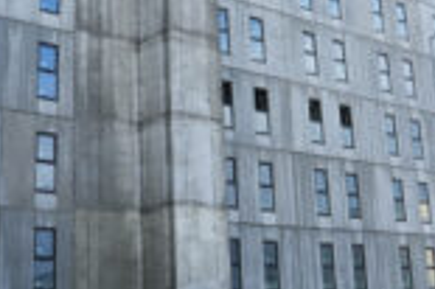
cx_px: 194
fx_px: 785
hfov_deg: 31.0
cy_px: 76
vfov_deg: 20.7
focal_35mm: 65
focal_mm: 24
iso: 2000
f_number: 10
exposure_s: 1/400
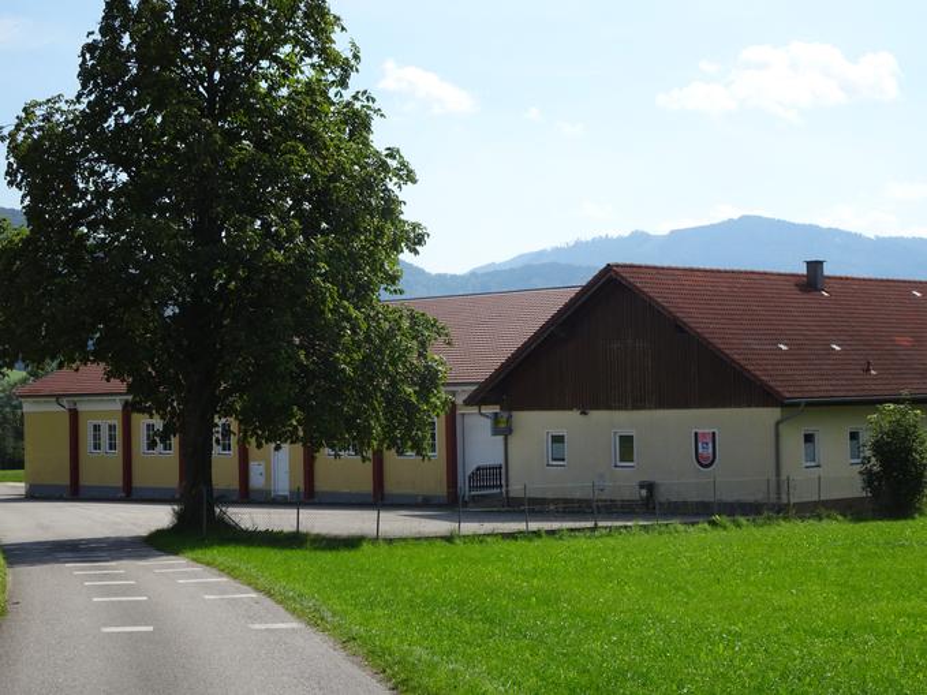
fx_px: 1767
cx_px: 464
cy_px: 348
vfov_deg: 22.2
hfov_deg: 29.4
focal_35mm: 66
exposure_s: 1/500
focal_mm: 11.32
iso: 80
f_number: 4.5
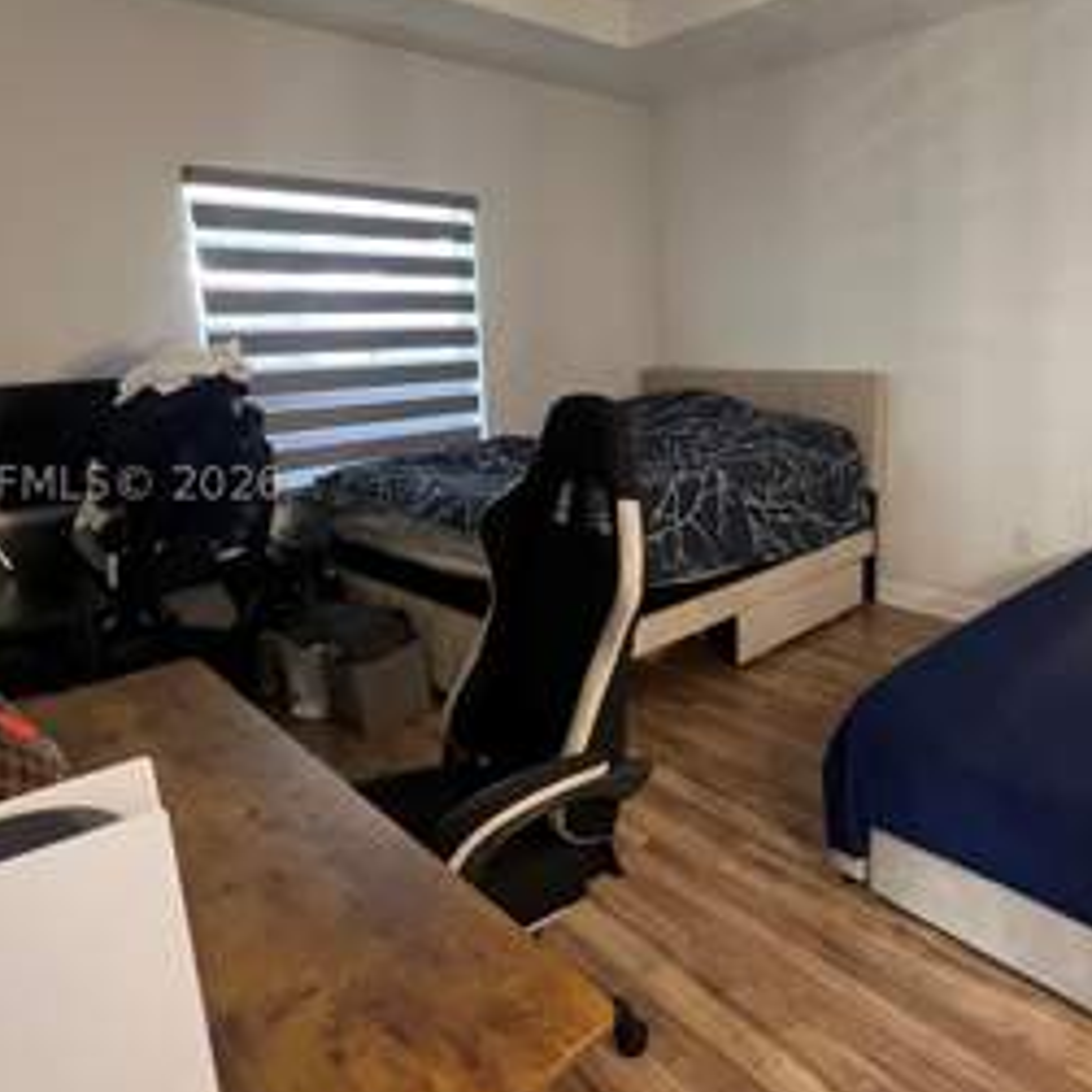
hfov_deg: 68.5
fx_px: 785
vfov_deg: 69.4
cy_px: 483
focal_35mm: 22
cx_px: 683
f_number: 1.8
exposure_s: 1/60
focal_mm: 1.57
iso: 640
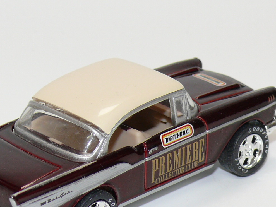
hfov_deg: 11.1
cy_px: 130
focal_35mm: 178
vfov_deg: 8.3
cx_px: 116
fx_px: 1419
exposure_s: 1/30
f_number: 4
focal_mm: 14
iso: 100
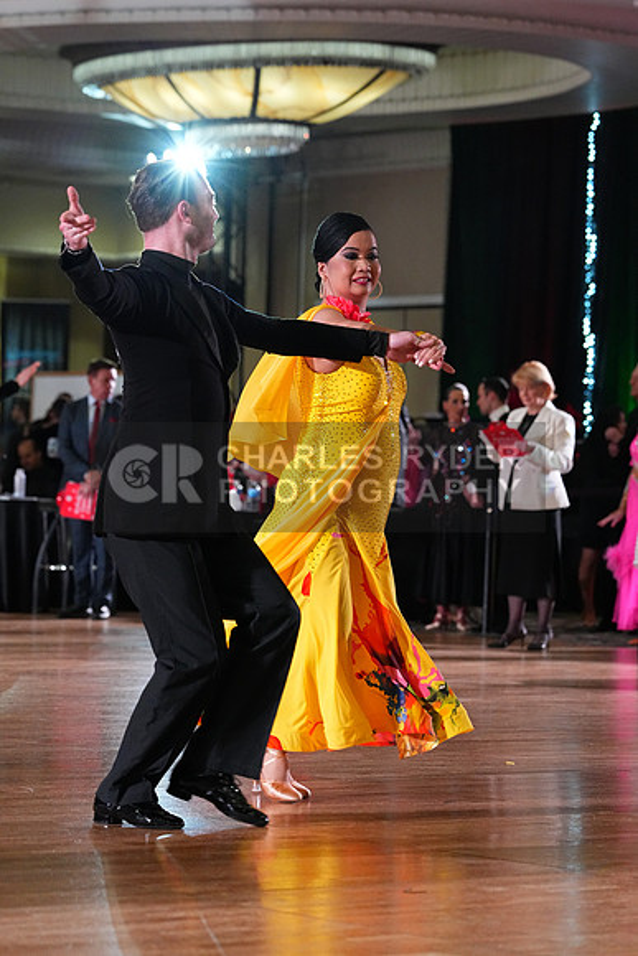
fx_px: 3454
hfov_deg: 10.6
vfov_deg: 15.8
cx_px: 319
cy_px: 478
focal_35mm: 130
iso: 6400
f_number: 5
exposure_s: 1/400
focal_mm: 130
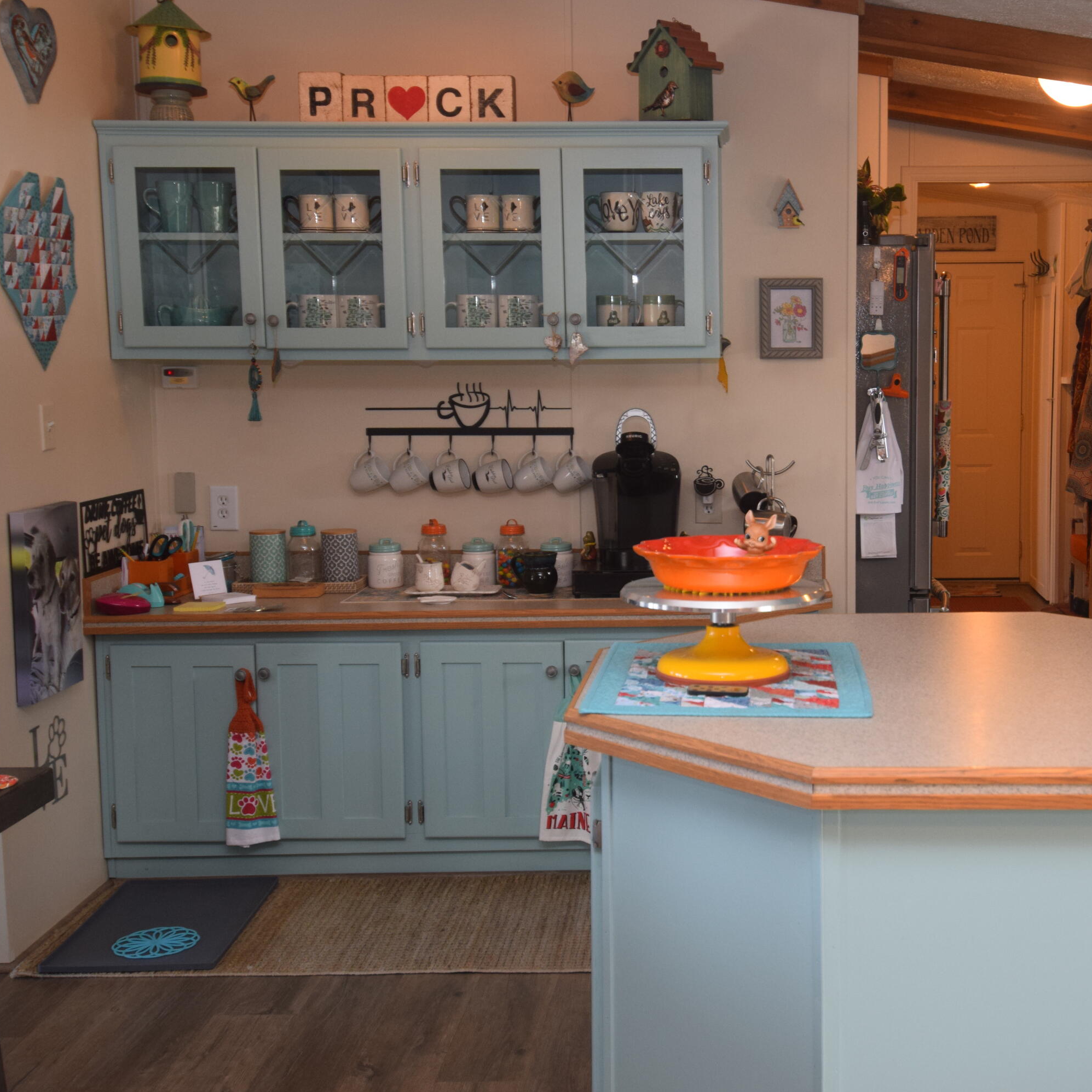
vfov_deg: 36.8
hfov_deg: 36.3
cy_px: 546
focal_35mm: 46
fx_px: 1642
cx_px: 760
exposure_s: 1/100
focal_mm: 24
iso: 800
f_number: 5
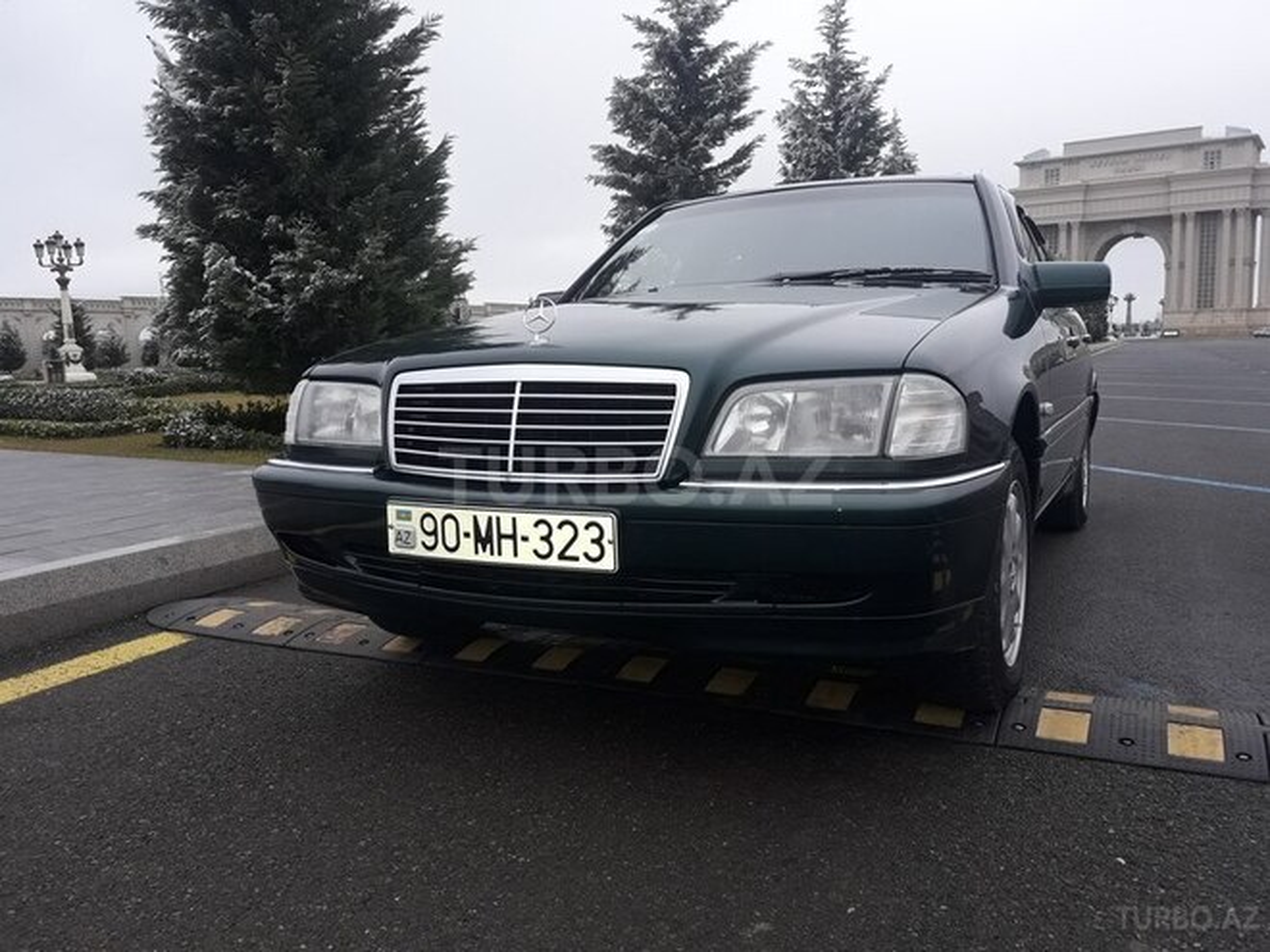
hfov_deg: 63.4
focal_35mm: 28
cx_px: 635
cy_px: 476
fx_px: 1027
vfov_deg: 49.7
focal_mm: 3.7
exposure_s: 1/238
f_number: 1.9
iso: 40
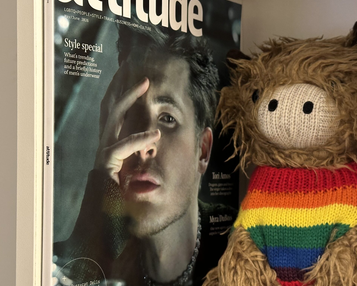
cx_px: 193
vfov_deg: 24.2
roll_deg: +0.1
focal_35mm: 63
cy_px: 122
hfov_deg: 30.0
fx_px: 666
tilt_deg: +4.8
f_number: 1.78
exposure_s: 1/33
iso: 320
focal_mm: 6.86
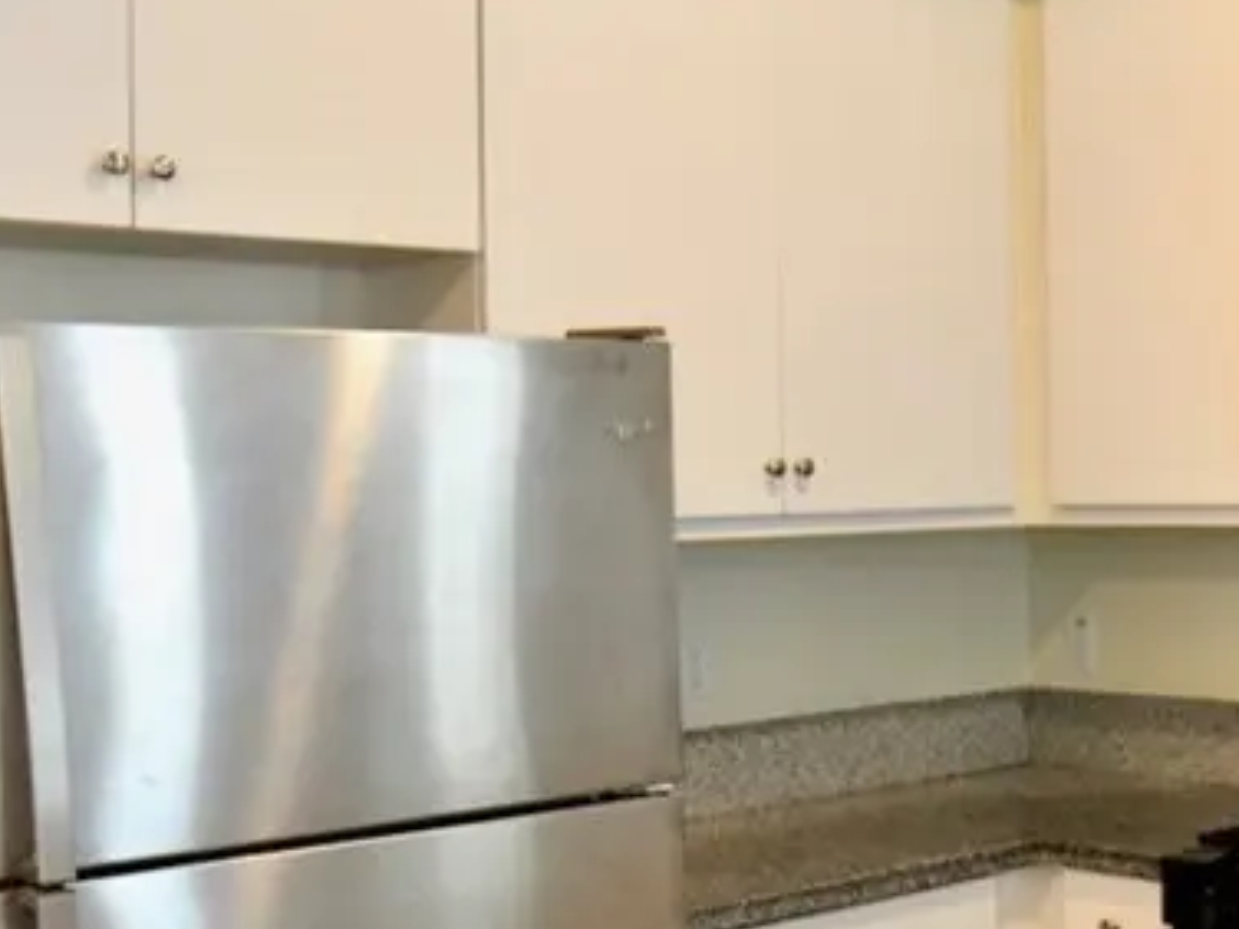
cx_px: 1157
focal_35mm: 55
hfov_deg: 32.8
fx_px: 1969
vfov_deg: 26.5
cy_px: 581
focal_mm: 14
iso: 800
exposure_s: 1/60
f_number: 4
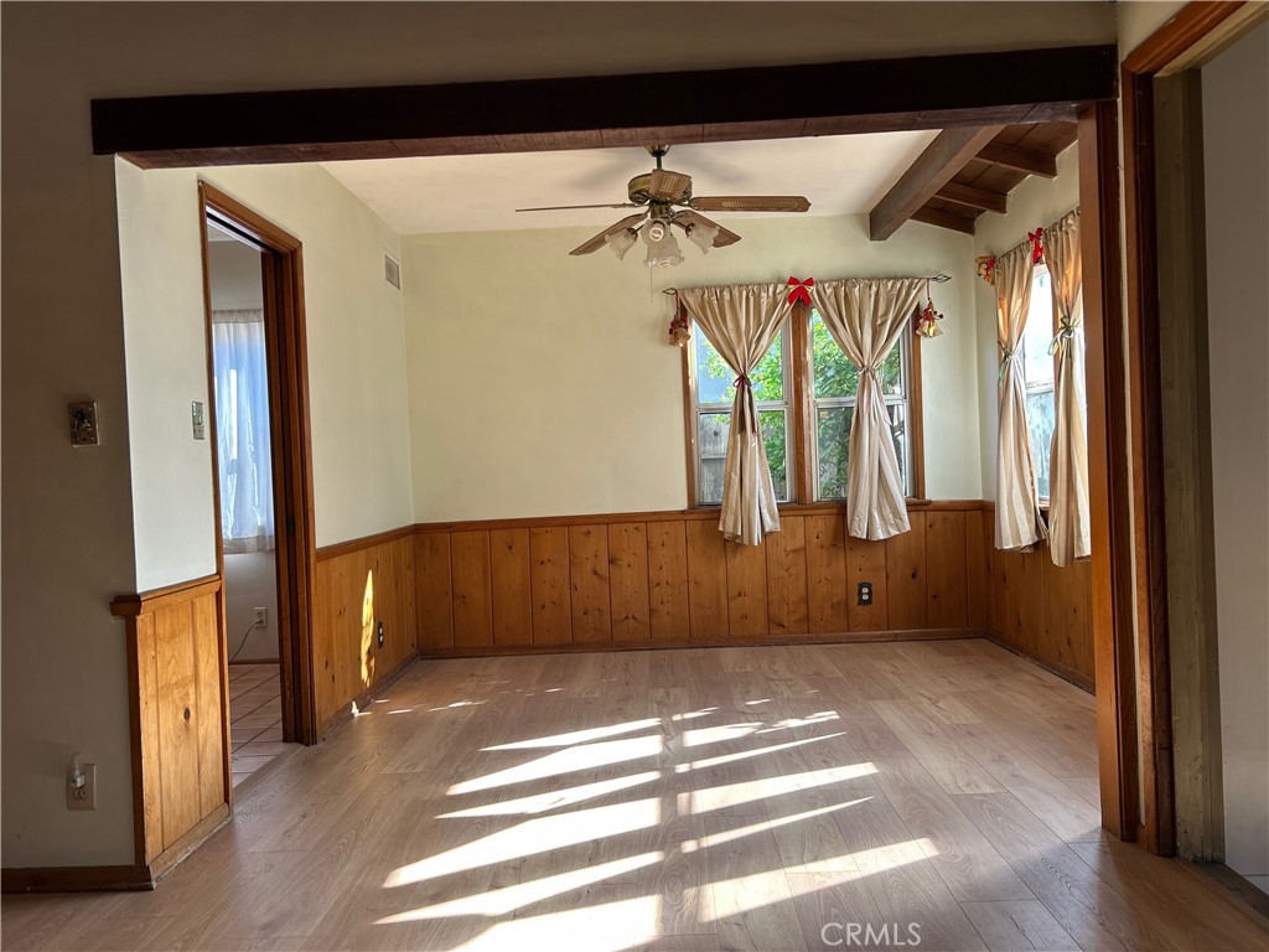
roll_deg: +2.6
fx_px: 953
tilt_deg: +0.4
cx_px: 634
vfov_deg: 53.1
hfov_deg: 67.3
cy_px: 476
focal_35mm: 26
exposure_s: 1/121
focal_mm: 5.7
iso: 40
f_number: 1.5
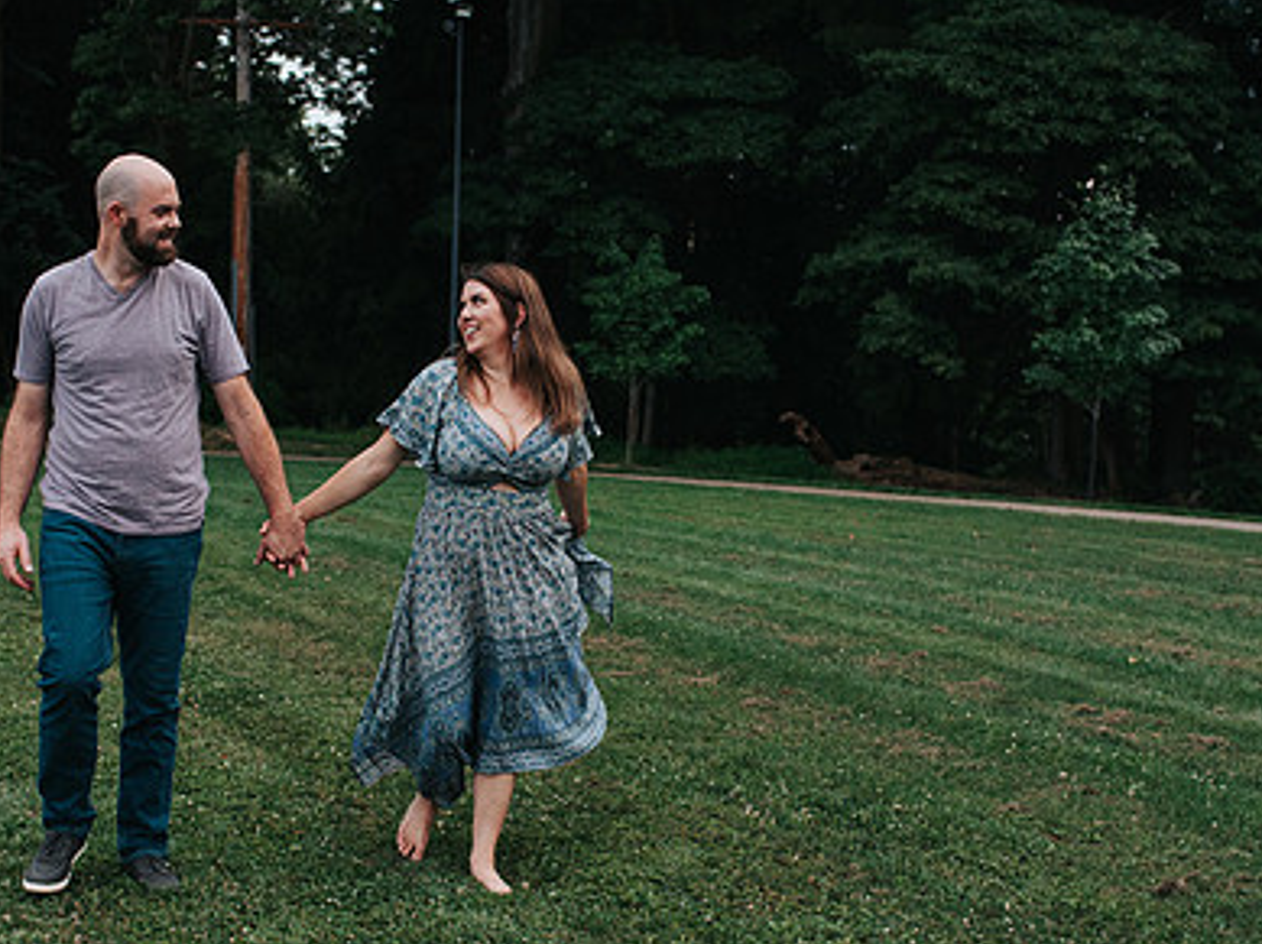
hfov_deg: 32.1
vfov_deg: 24.3
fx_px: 2185
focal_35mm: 60
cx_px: 490
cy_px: 570
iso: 1000
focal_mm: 35
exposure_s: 1/1250
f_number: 2.8
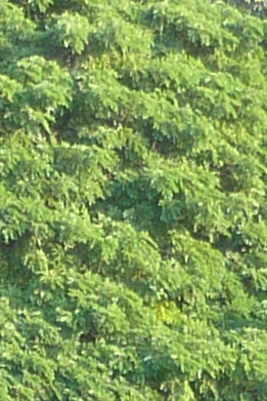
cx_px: -109
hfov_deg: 3.8
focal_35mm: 359
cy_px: 796
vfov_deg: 5.6
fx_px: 3990
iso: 80
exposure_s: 1/60
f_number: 3.6
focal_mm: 6.1
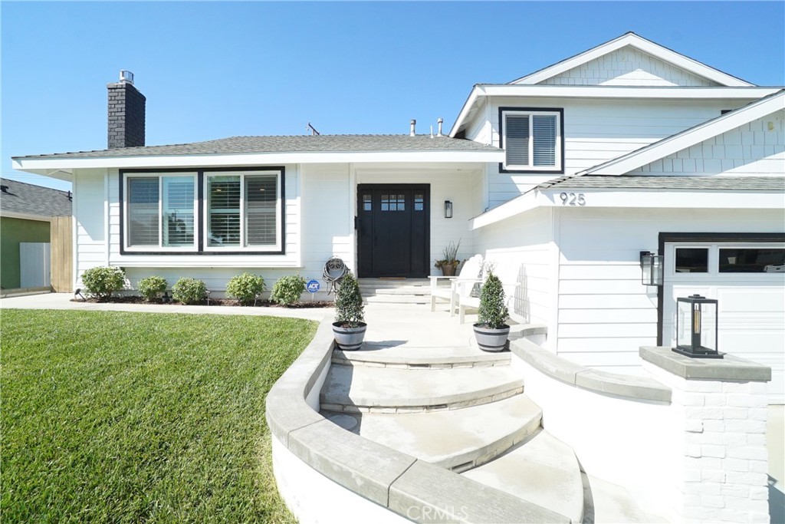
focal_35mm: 15
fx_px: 327
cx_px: 392
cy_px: 262
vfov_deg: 77.3
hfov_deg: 100.4
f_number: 10
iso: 800
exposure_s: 1/800
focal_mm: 10
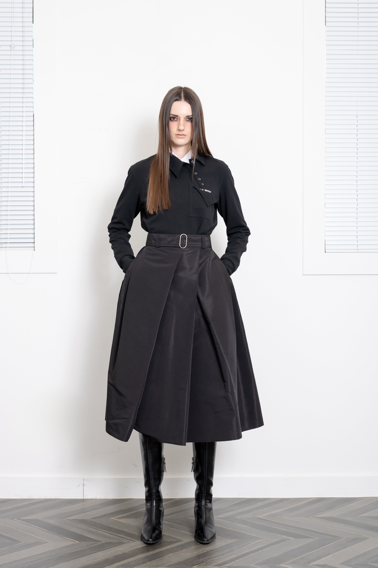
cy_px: 284
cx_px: 189
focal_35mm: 53
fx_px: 835
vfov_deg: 37.5
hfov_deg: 25.5
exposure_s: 1/125
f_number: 6.3
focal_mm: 53
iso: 250
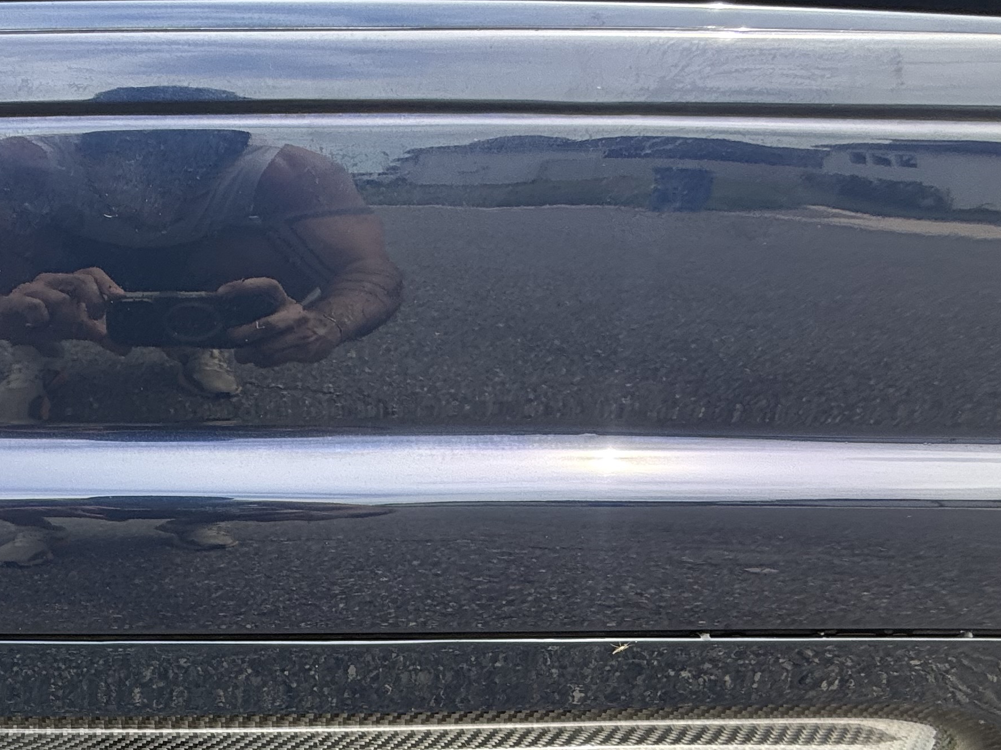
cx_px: 107
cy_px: 779
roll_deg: +0.0
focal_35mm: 32
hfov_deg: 50.6
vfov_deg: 38.3
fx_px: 925
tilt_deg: -11.5
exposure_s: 1/213
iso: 64
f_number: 2.2
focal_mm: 2.22
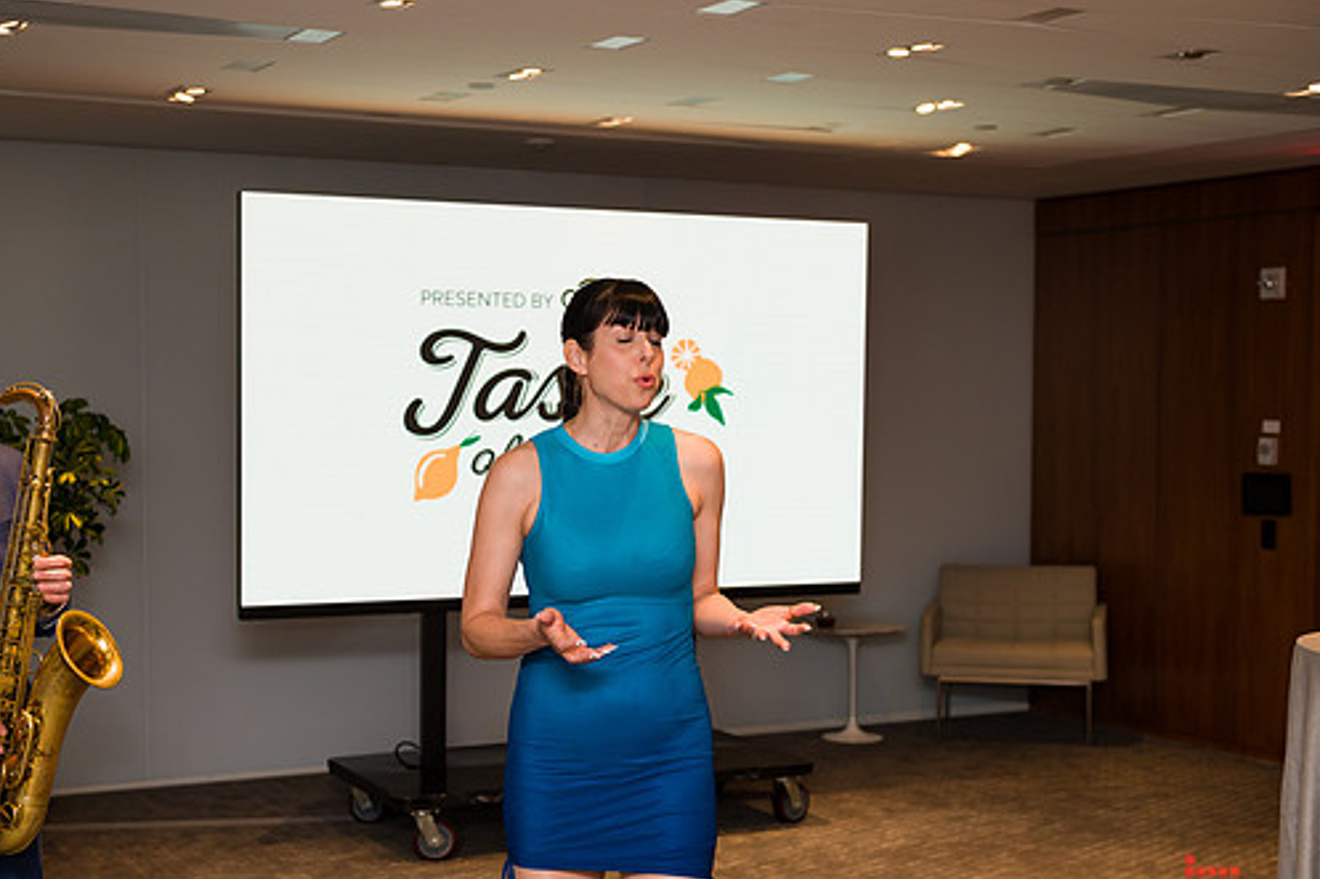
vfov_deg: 24.2
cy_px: 481
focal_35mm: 56
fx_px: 2053
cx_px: 603
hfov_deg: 35.6
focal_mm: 48
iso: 640
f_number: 4
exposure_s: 1/200
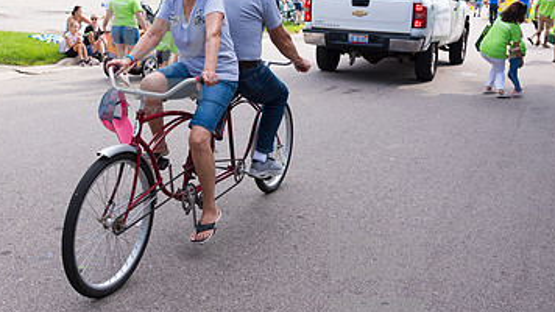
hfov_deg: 48.0
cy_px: 58
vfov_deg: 28.3
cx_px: 156
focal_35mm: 41
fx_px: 603
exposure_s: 1/500
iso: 320
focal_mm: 24
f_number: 6.3
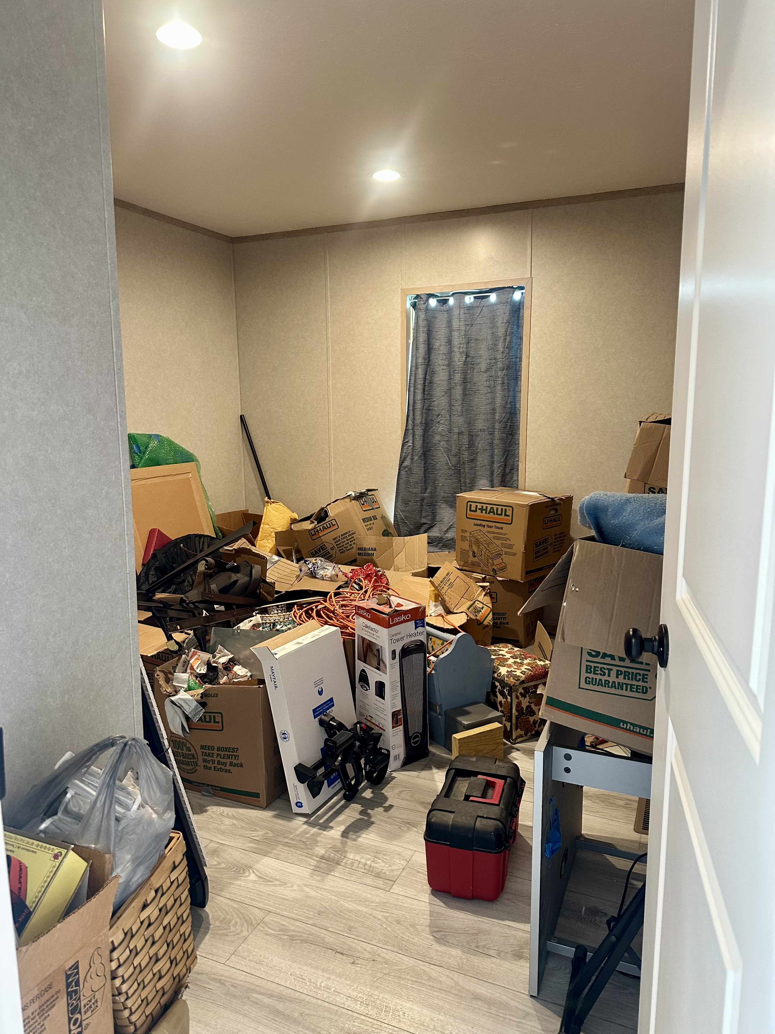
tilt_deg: -7.9
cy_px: 517
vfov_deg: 71.6
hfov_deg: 56.8
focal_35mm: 24
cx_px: 388
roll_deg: -0.5
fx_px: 716
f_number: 1.78
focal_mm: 6.86
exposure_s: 1/60
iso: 250
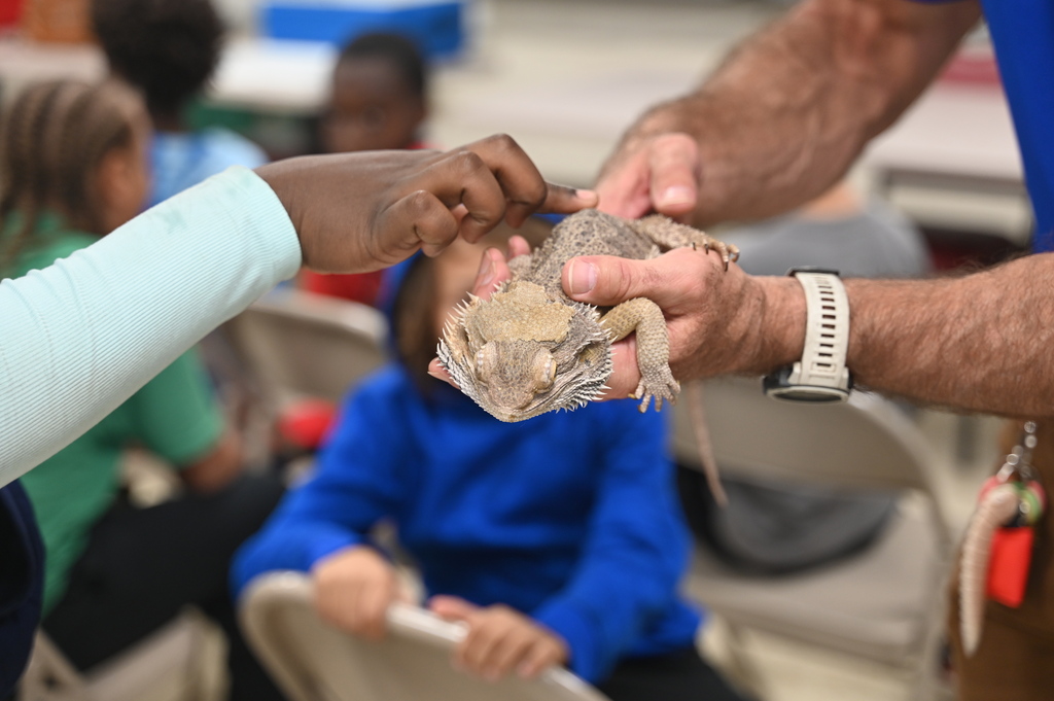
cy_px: 350
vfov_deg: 23.0
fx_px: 1726
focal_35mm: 59
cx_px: 527
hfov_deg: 34.0
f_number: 2.8
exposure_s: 1/125
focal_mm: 59
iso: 800
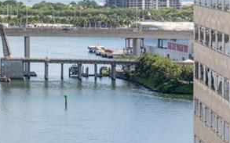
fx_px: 1742
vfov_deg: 4.7
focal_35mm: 278
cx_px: -376
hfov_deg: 7.0
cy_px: -31
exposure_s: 1/100
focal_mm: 50
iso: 64
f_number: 8
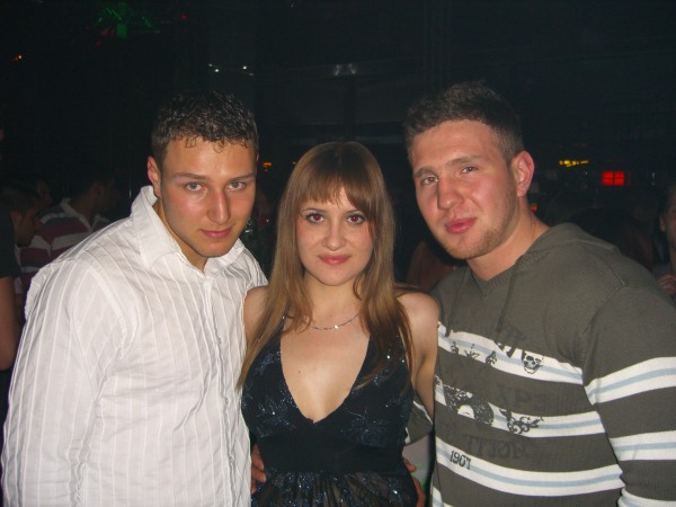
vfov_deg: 37.7
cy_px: 254
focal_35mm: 38
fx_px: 742
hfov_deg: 49.0
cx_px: 338
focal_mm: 7.9
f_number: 2.8
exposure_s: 1/60
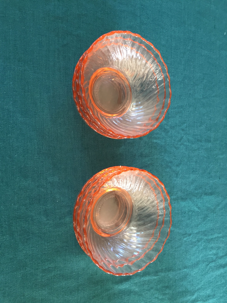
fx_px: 254
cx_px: 114
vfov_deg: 61.7
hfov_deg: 48.2
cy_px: 152
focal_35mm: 29
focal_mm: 4.15
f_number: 2.2
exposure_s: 1/33
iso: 100
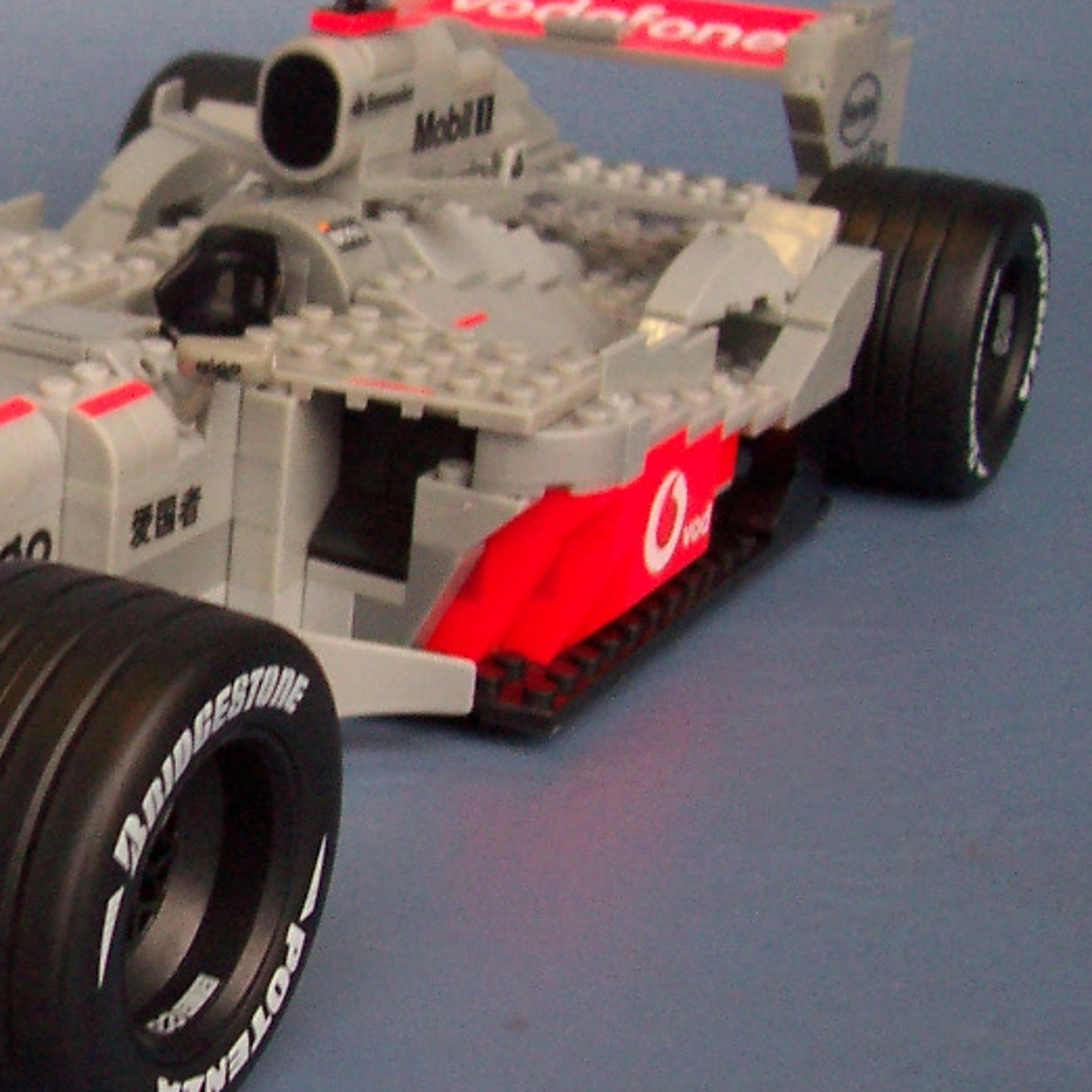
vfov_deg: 23.0
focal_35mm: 75
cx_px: -106
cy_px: 645
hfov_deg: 21.8
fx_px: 2677
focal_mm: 5.6
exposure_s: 1/30
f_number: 2.8
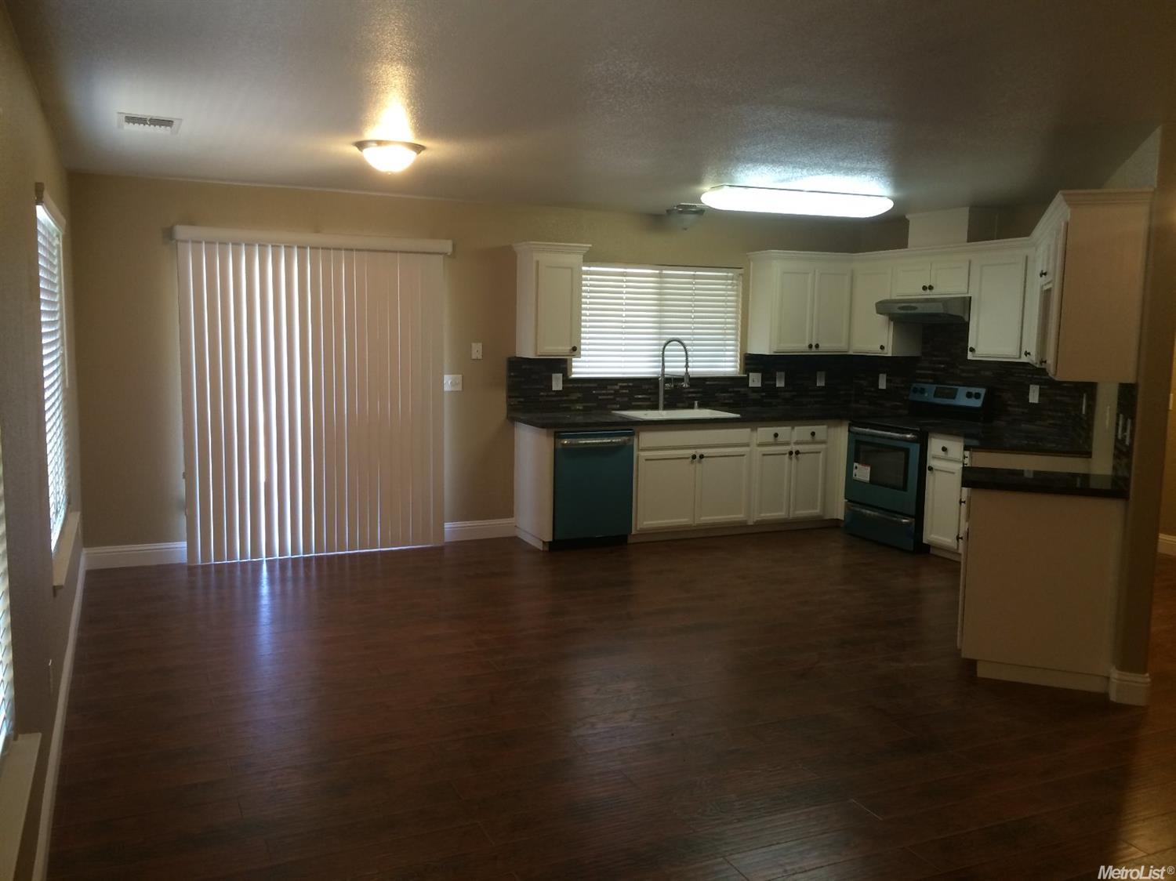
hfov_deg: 61.7
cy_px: 440
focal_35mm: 29
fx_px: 985
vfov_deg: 48.2
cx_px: 588
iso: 80
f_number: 2.2
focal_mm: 4.15
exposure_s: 1/30
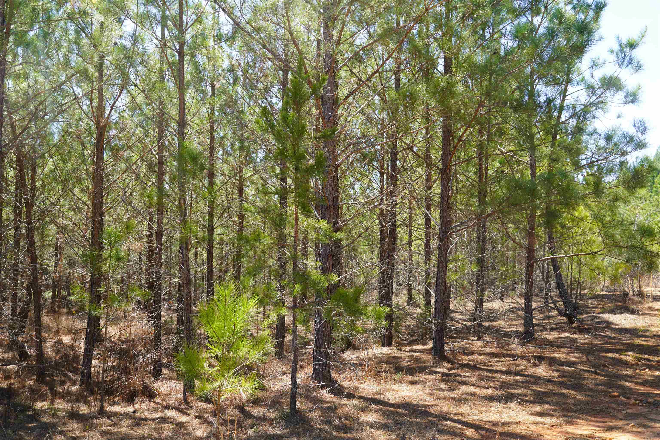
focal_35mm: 42
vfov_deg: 31.9
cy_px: 220
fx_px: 770
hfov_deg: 46.4
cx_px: 330
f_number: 5
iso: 100
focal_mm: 28
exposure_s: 1/100
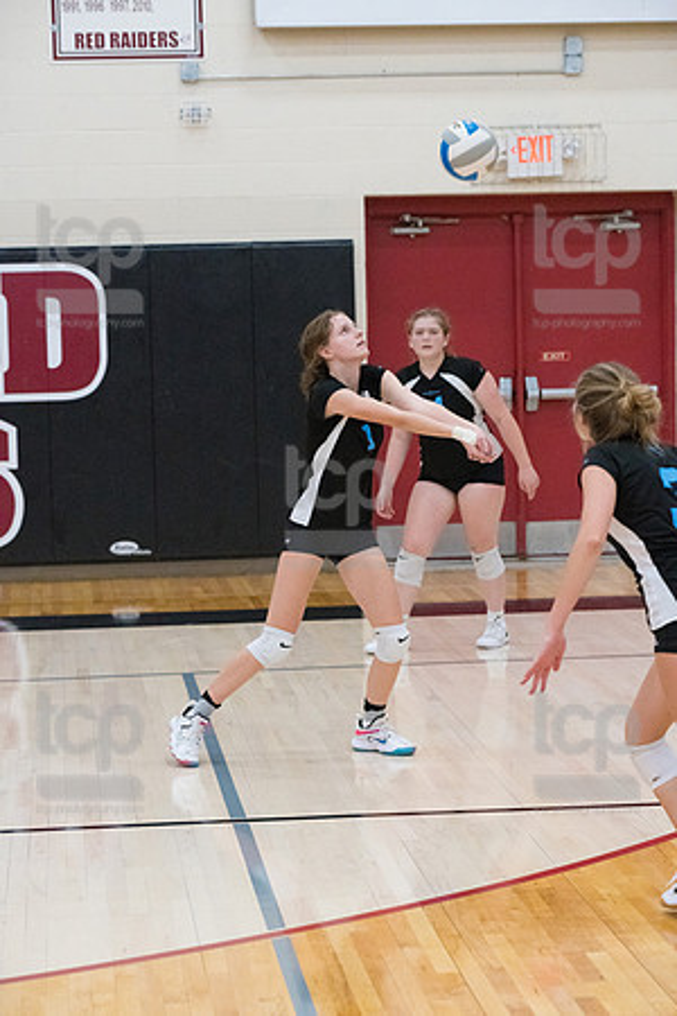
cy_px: 508
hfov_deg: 14.4
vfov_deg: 21.5
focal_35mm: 95
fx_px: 2680
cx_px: 338
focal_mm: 95
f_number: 4.5
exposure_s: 1/1000
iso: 6400
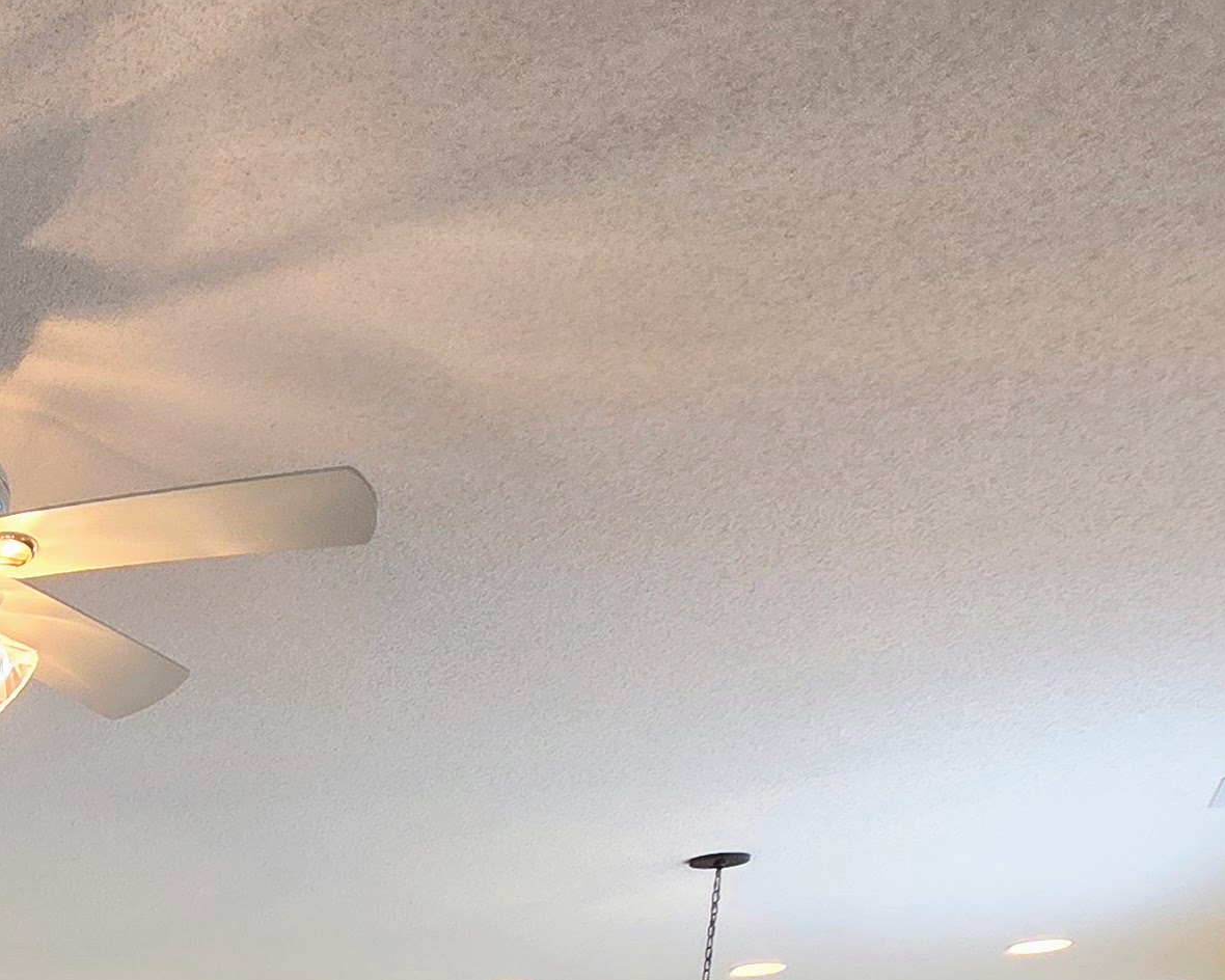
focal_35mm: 43
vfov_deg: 25.0
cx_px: -533
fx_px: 1559
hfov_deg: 29.6
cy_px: 1531
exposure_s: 1/60
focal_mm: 2.2
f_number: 2.2
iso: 80
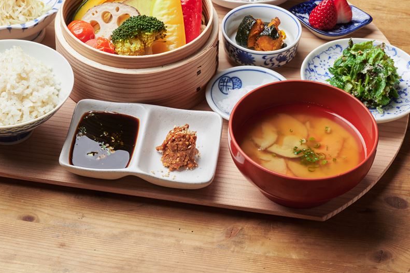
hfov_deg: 23.1
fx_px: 1002
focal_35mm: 88
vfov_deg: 15.5
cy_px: 74
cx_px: 158
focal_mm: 58
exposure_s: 1/10
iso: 400
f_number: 11
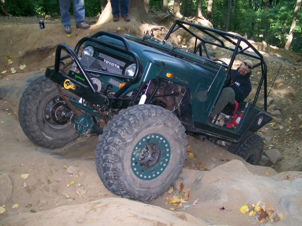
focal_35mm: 36
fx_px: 314
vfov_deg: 39.7
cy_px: 113
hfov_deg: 51.4
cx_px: 151
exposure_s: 1/64
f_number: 2.7
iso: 140
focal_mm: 6
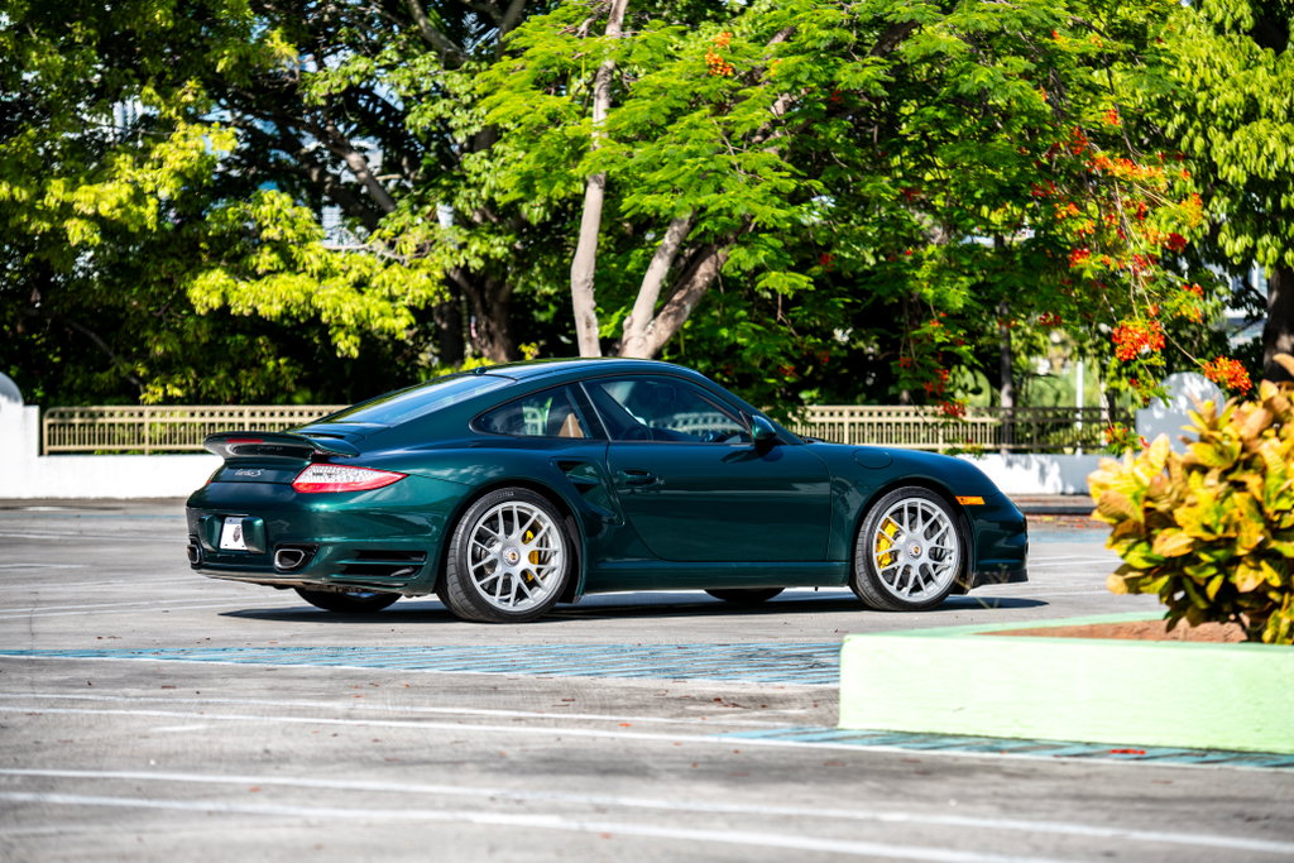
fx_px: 4386
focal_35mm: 122
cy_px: 432
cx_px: 647
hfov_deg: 16.8
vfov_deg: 11.2
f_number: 4
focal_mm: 122
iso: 100
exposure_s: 1/320
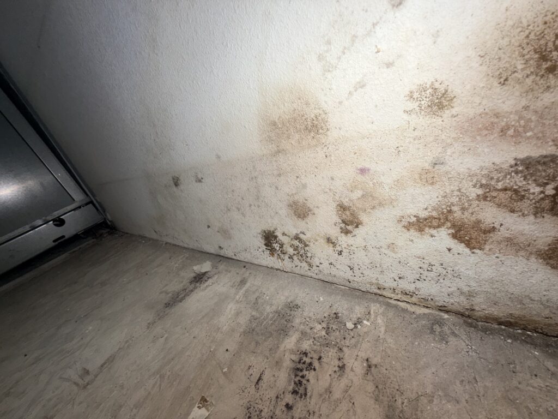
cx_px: 279
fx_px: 226
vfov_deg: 85.7
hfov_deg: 102.1
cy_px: 210
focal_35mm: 14
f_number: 2.2
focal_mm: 2.22
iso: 32
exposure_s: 1/121
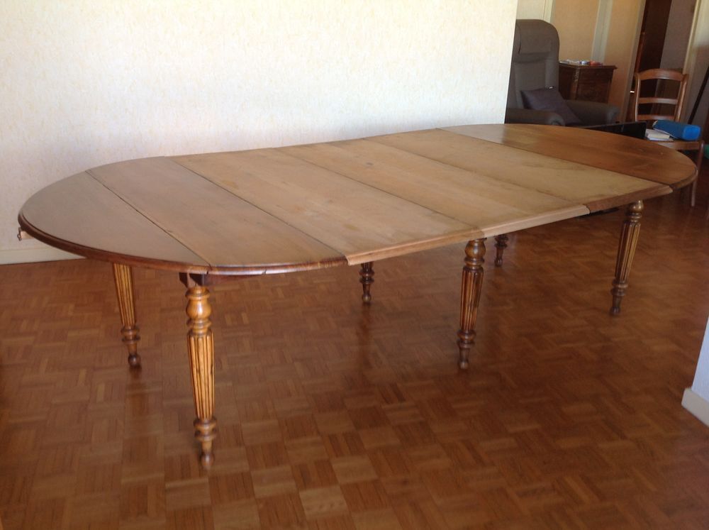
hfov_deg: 52.7
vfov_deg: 40.6
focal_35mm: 35
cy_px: 265
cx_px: 354
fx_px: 716
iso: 50
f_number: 2.4
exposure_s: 1/24
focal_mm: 4.28
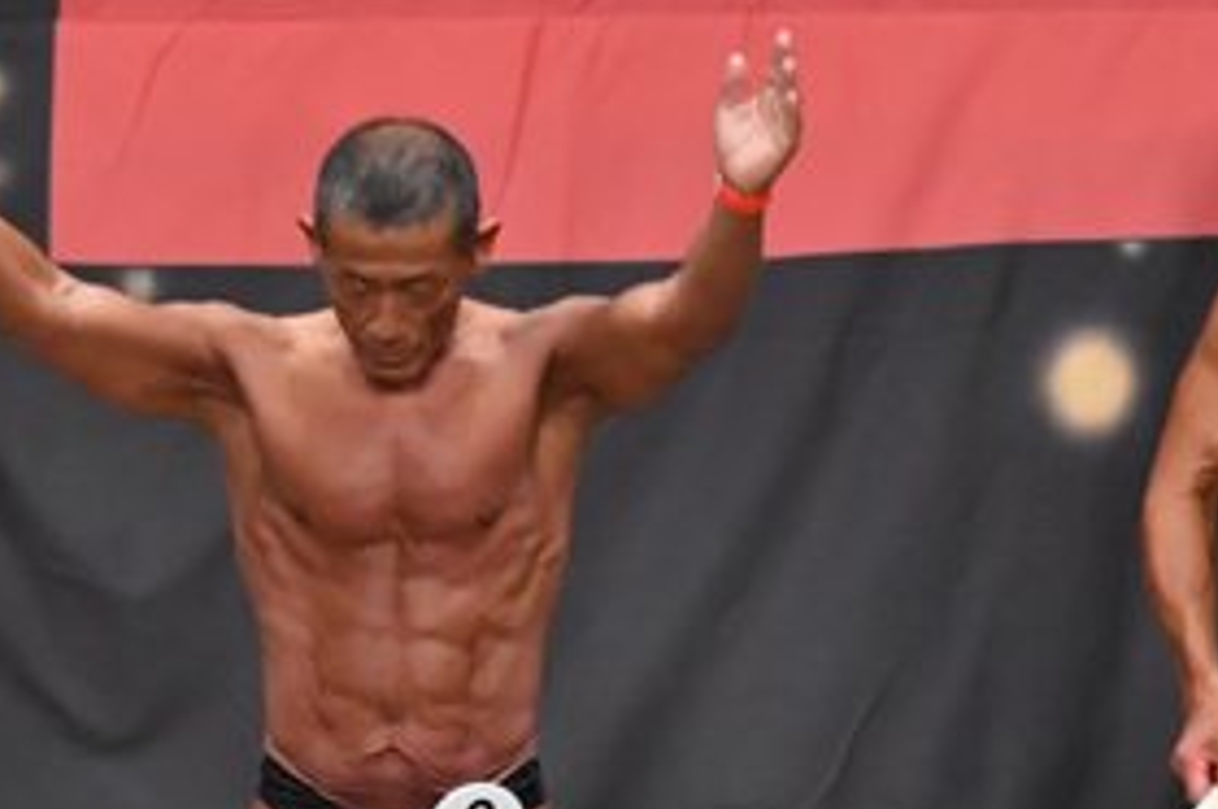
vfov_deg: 2.6
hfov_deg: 4.0
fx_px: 17505
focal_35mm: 518
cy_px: 809
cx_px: 102
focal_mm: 125
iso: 5000
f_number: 5.6
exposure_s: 1/400
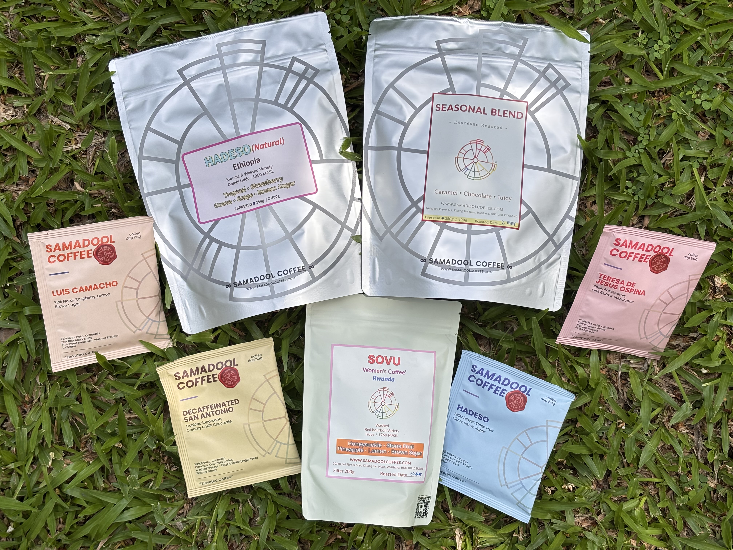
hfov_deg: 36.8
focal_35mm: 52
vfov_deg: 28.0
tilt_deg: -81.0
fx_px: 1101
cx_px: 366
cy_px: 275
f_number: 1.6
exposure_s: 1/1362
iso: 32
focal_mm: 5.96
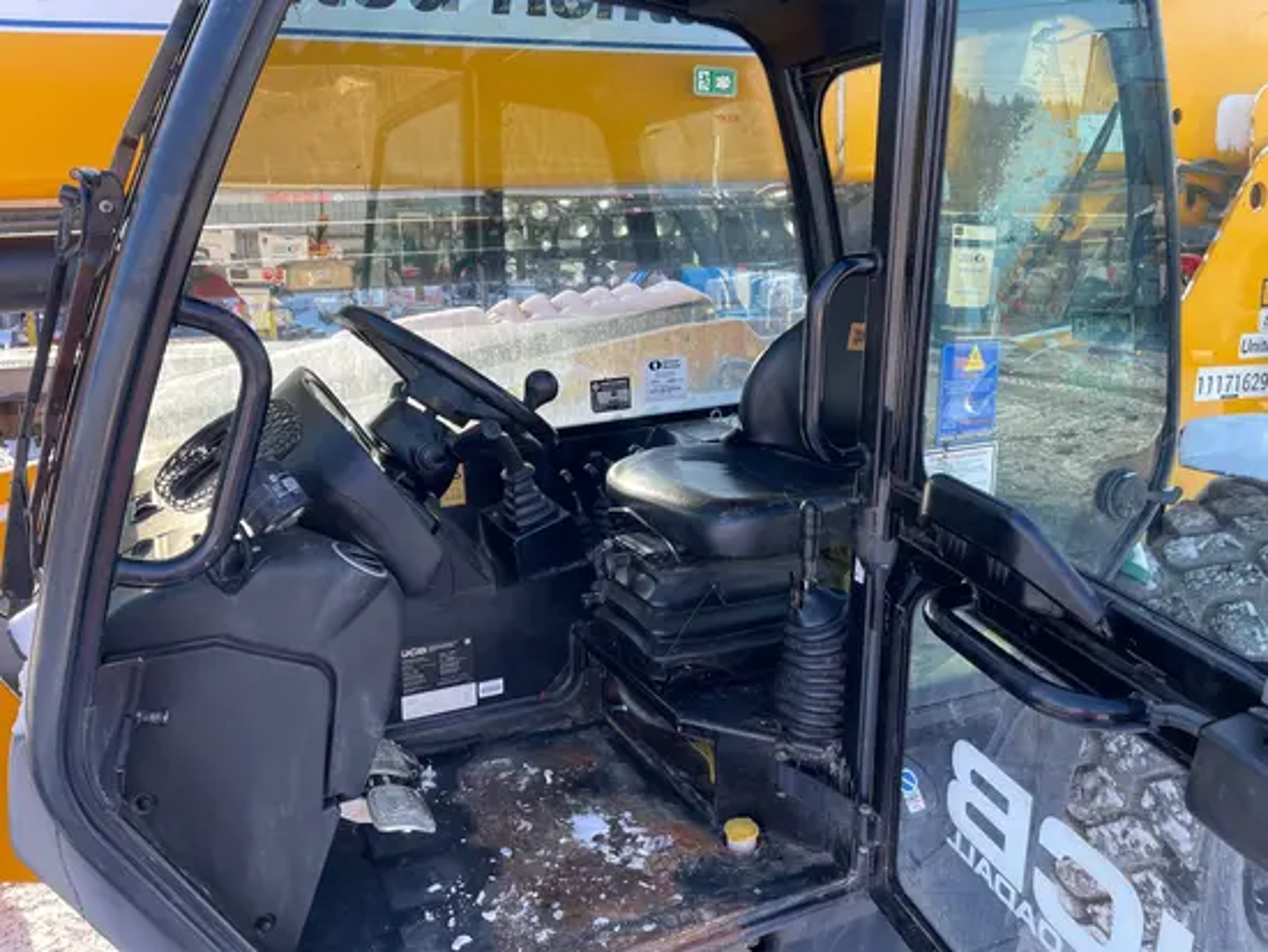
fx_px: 953
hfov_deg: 67.3
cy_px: 476
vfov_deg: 53.1
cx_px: 634
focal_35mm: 26
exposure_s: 1/216
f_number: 1.6
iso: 32
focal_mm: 4.2
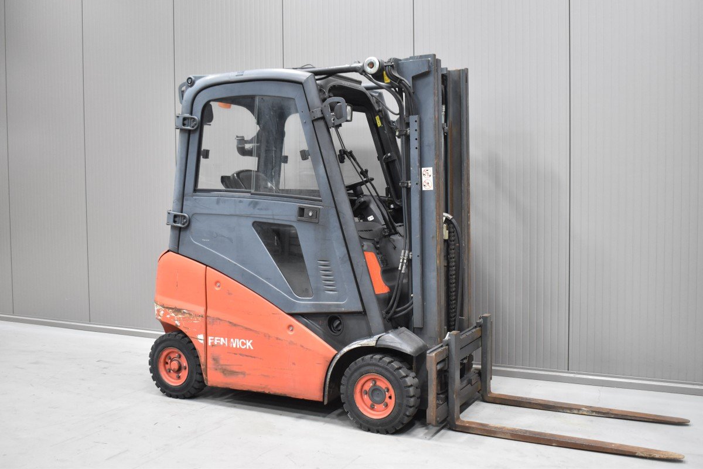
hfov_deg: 53.1
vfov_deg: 36.9
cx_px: 352
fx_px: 703
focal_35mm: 36
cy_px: 234
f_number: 4.5
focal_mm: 24
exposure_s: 1/30
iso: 1600
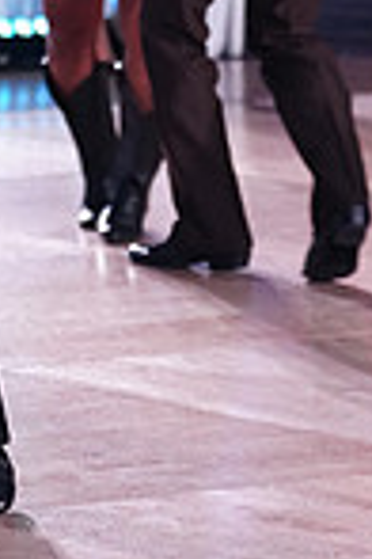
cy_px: -217
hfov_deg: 4.5
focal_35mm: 304
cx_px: -177
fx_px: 4712
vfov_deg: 6.7
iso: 1600
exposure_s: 1/400
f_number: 2.8
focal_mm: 77
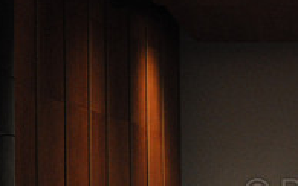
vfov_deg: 11.7
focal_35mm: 109
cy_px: 248
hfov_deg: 17.7
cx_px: 408
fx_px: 885
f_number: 2.8
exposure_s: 1/250
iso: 1600
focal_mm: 24
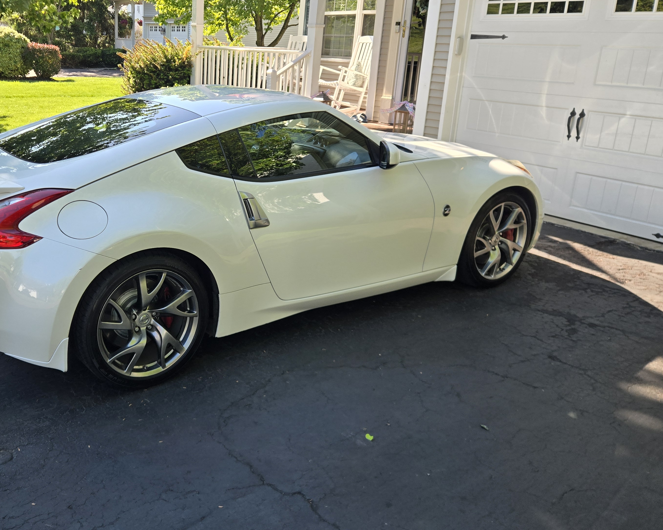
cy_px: 246
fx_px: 648
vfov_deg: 44.5
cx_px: 195
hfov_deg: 52.6
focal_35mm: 33
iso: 80
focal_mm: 5.4
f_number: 1.8
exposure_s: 1/934
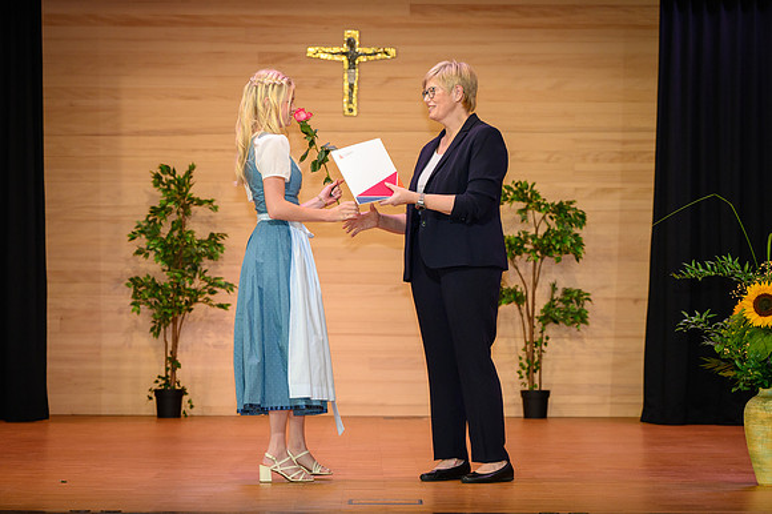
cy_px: 223
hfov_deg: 16.9
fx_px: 2606
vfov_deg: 11.3
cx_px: 397
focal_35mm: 122
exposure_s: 1/200
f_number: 5
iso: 2000
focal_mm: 105
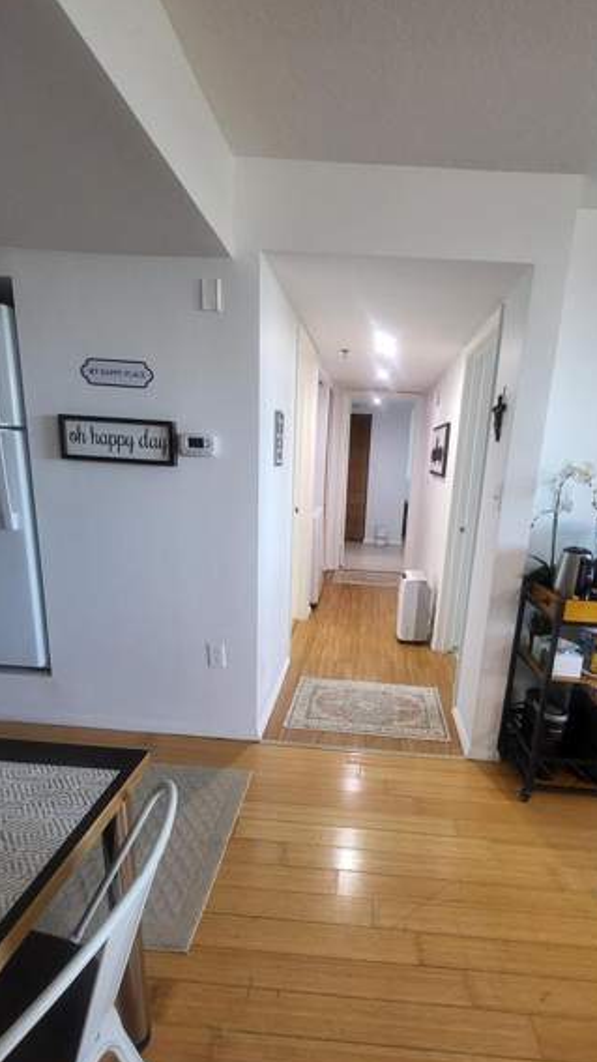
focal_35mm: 16
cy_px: 579
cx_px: 352
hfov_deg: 66.6
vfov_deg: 99.1
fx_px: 450
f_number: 2.2
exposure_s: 1/60
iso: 320
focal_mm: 1.74
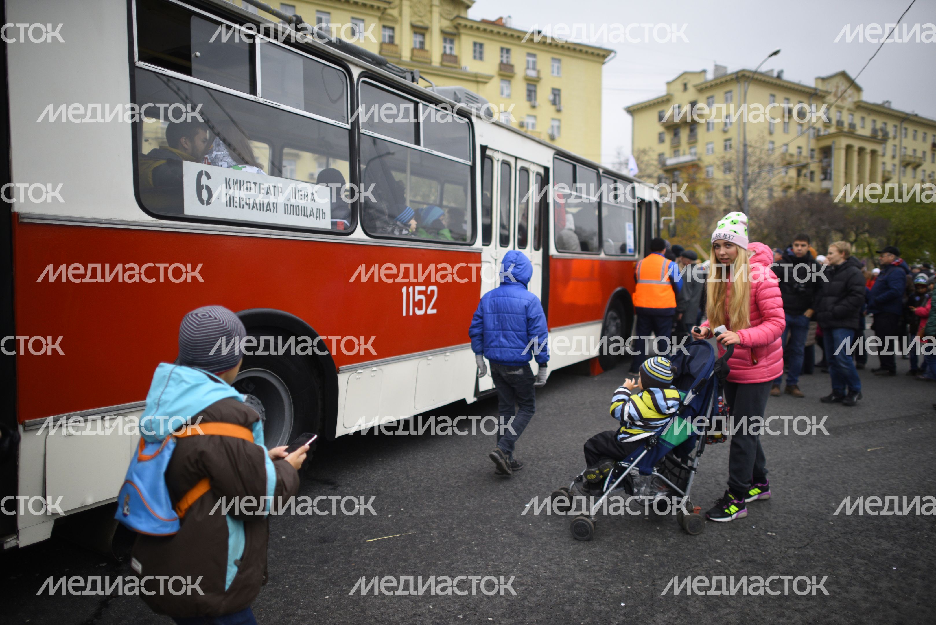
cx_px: 468
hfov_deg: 73.7
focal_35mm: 24
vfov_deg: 53.2
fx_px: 624
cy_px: 312
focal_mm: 24
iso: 500
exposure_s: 1/2500
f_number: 1.4
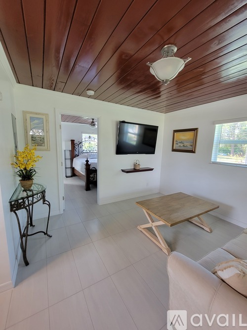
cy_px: 165
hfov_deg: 89.9
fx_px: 124
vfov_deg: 106.2
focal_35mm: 13
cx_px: 124
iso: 250
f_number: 2.2
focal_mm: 2.2
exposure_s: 1/60
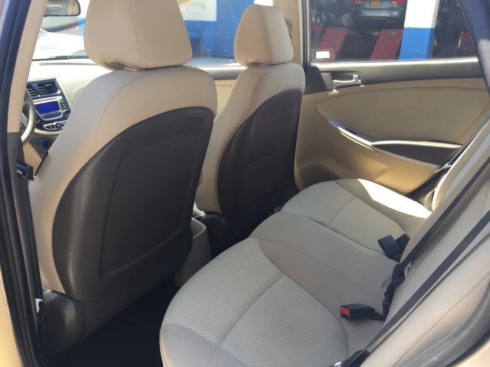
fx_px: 411
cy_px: 184
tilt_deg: -20.5
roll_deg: -3.0
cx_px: 245
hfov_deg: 61.7
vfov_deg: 48.2
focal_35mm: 29
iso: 32
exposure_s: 1/130
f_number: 2.2
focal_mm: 4.15
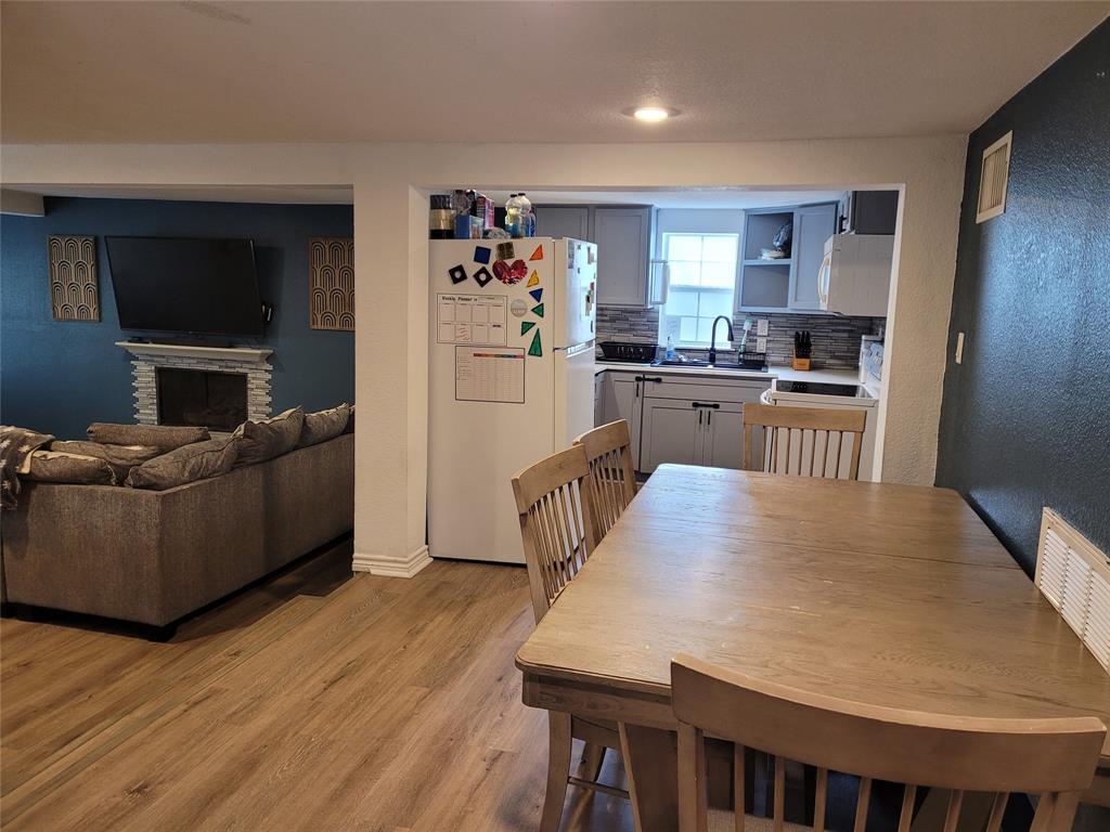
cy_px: 416
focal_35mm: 26
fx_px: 834
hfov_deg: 67.3
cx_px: 555
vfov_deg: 53.1
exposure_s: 1/60
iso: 200
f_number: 1.8
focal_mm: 5.4
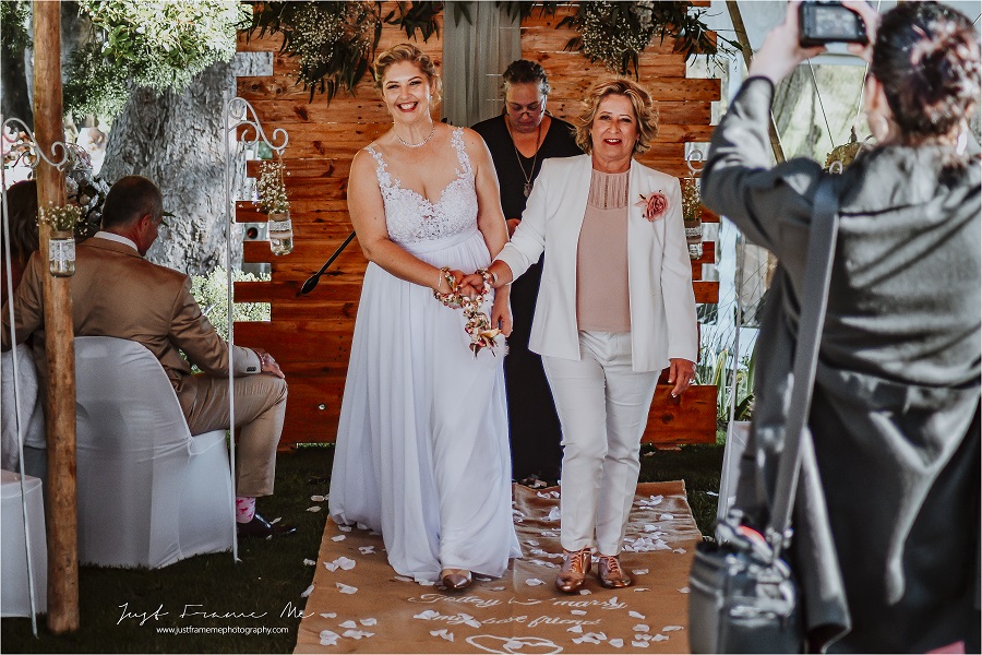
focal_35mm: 105
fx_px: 2864
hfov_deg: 19.5
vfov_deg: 13.0
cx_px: 491
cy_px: 328
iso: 800
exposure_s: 1/400
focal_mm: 70
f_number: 4
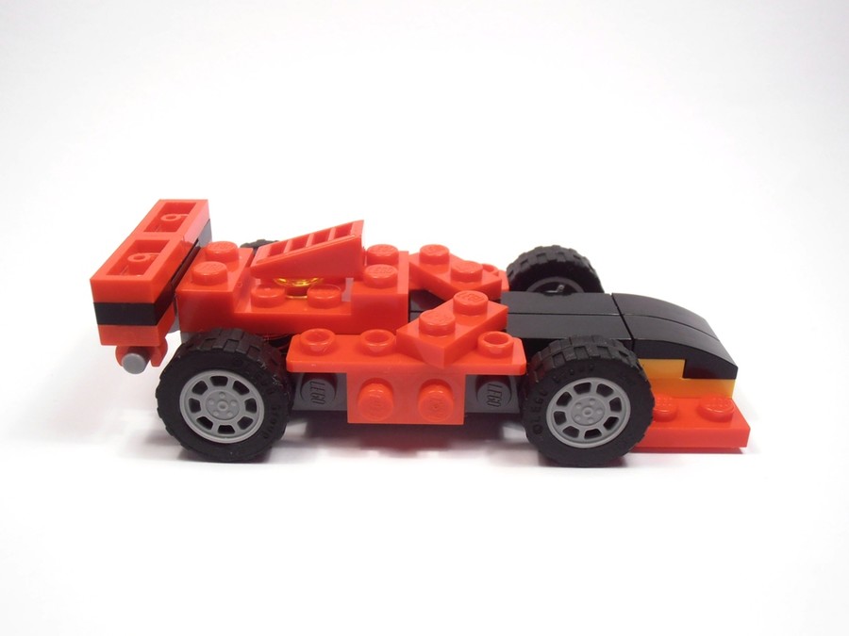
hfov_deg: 50.1
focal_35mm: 37
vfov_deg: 38.7
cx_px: 424
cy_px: 318
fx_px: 907
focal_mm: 6.61
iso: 80
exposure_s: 1/60
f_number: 3.9
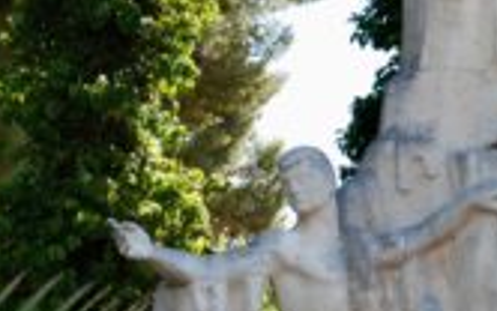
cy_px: 123
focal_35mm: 157
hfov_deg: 13.2
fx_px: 2128
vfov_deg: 8.4
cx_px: 466
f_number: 5.6
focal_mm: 34
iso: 100
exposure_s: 1/125
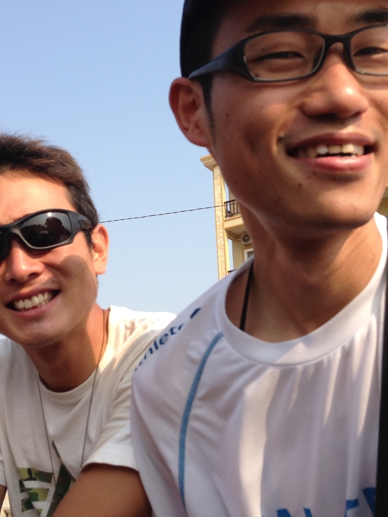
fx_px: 673
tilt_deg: +17.6
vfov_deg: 42.1
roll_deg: +2.1
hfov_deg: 31.9
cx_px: 126
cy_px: 263
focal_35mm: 45
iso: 50
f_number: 2.4
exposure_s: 1/968
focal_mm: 4.12
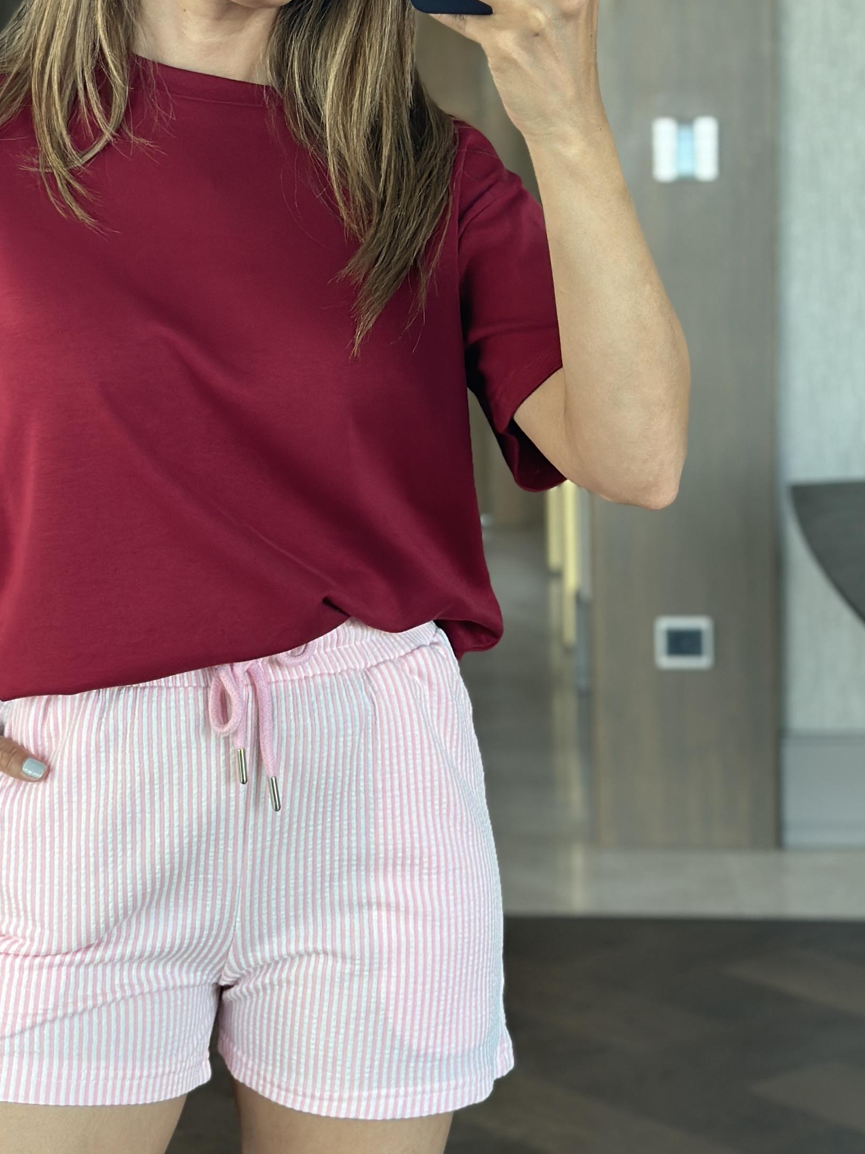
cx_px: 242
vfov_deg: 22.0
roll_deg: +2.1
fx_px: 2966
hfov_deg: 16.5
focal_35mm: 89
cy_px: 500
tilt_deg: -18.5
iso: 125
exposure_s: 1/73
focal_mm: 6.86
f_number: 1.78
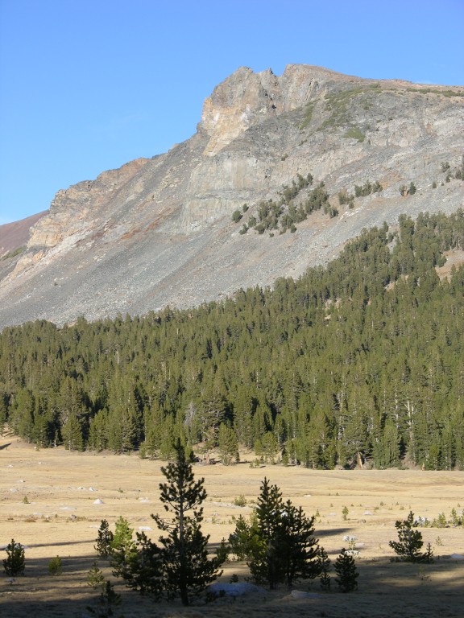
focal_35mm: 93
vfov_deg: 21.1
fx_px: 1662
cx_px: 232
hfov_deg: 15.9
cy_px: 309
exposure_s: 1/286
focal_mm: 23.7
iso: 50
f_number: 4.5
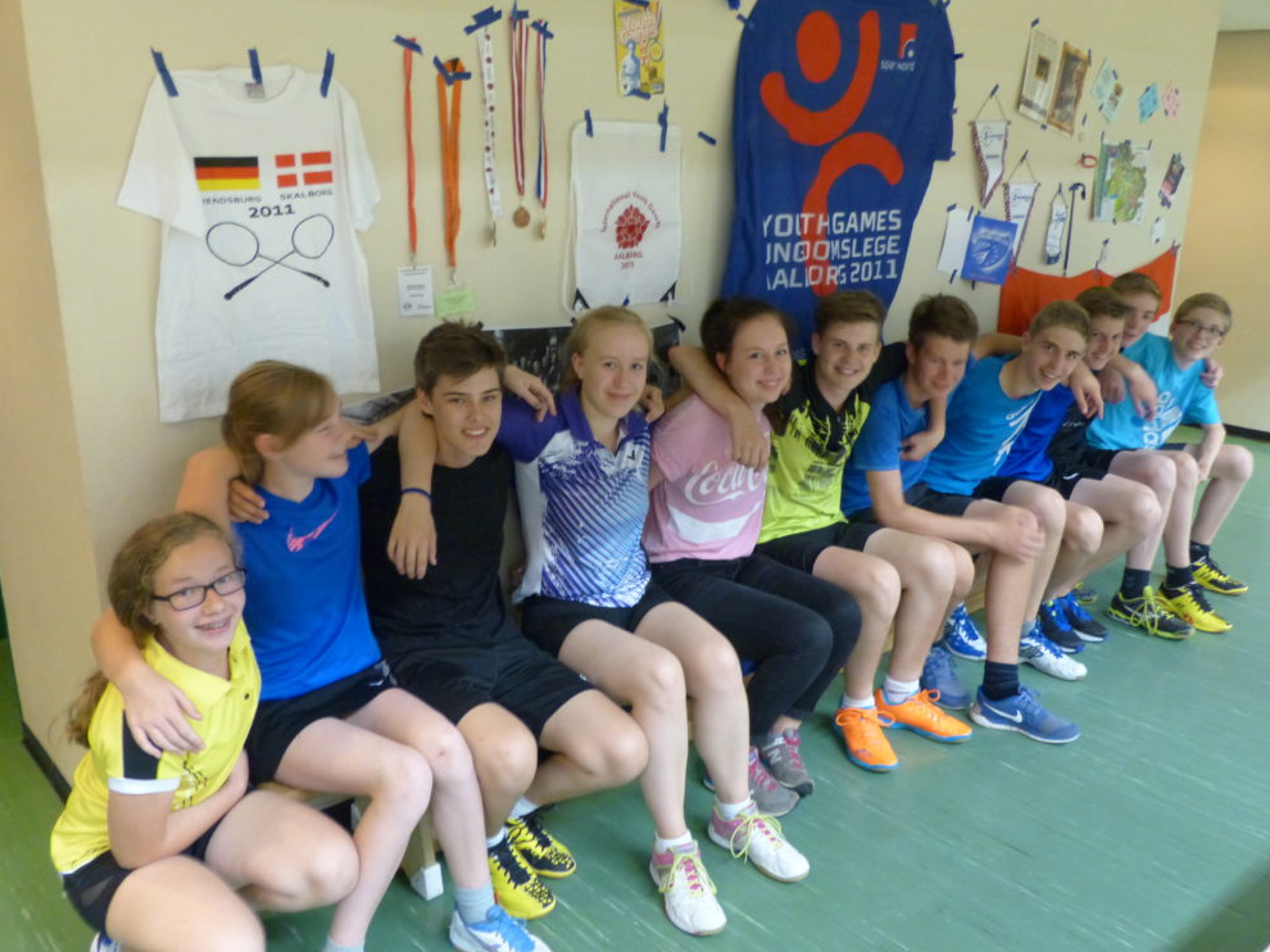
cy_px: 480
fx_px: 1100
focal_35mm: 30
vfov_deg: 46.8
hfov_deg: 60.0
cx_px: 653
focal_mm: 5.2
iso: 400
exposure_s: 1/15
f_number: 2.8
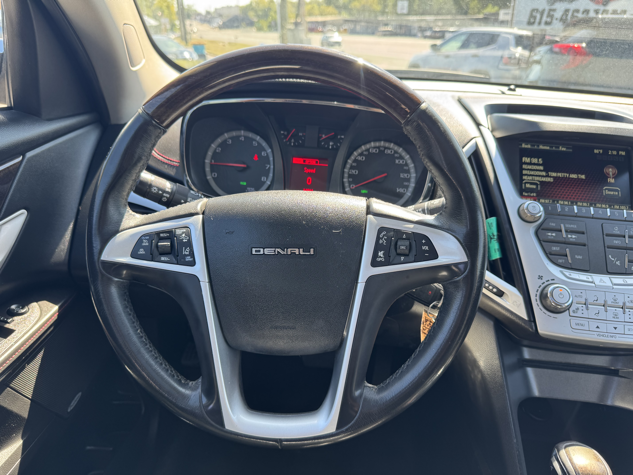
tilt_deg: -26.4
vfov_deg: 56.8
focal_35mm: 24
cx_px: 316
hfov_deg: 71.6
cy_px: 238
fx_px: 439
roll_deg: +1.4
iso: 50
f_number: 1.78
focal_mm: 6.76
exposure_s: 1/130
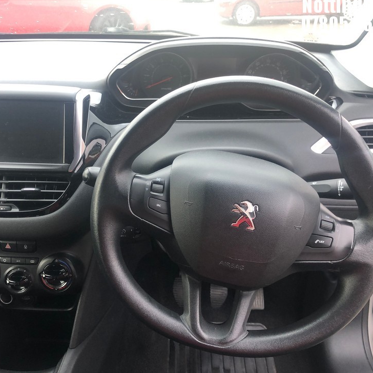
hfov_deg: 48.2
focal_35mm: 34
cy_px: 188
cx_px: 151
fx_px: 414
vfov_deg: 48.5
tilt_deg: -27.7
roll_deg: +3.1
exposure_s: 1/24
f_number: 1.8
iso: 40
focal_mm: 4
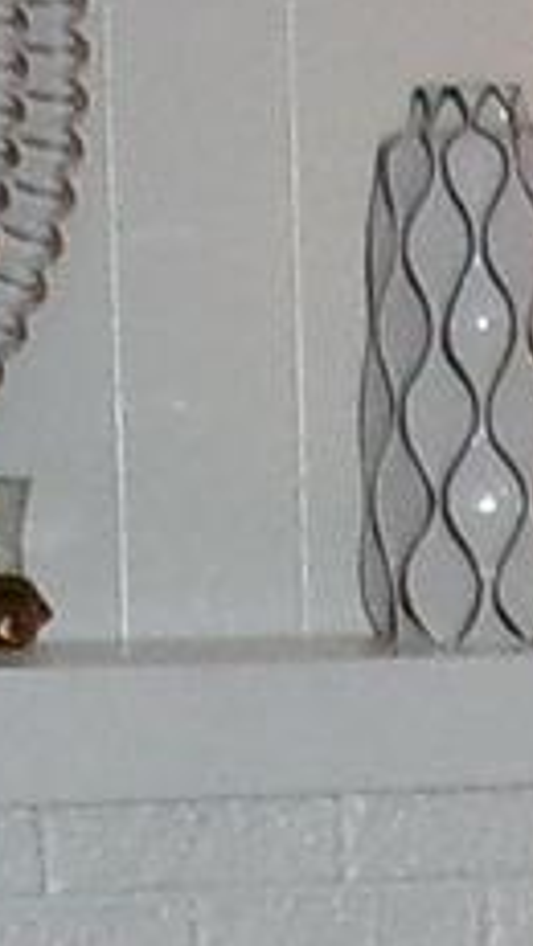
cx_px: 1382
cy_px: 1548
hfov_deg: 4.4
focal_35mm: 270
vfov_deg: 7.8
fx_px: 6781
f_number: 3.9
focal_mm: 5.1
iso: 537
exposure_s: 1/34
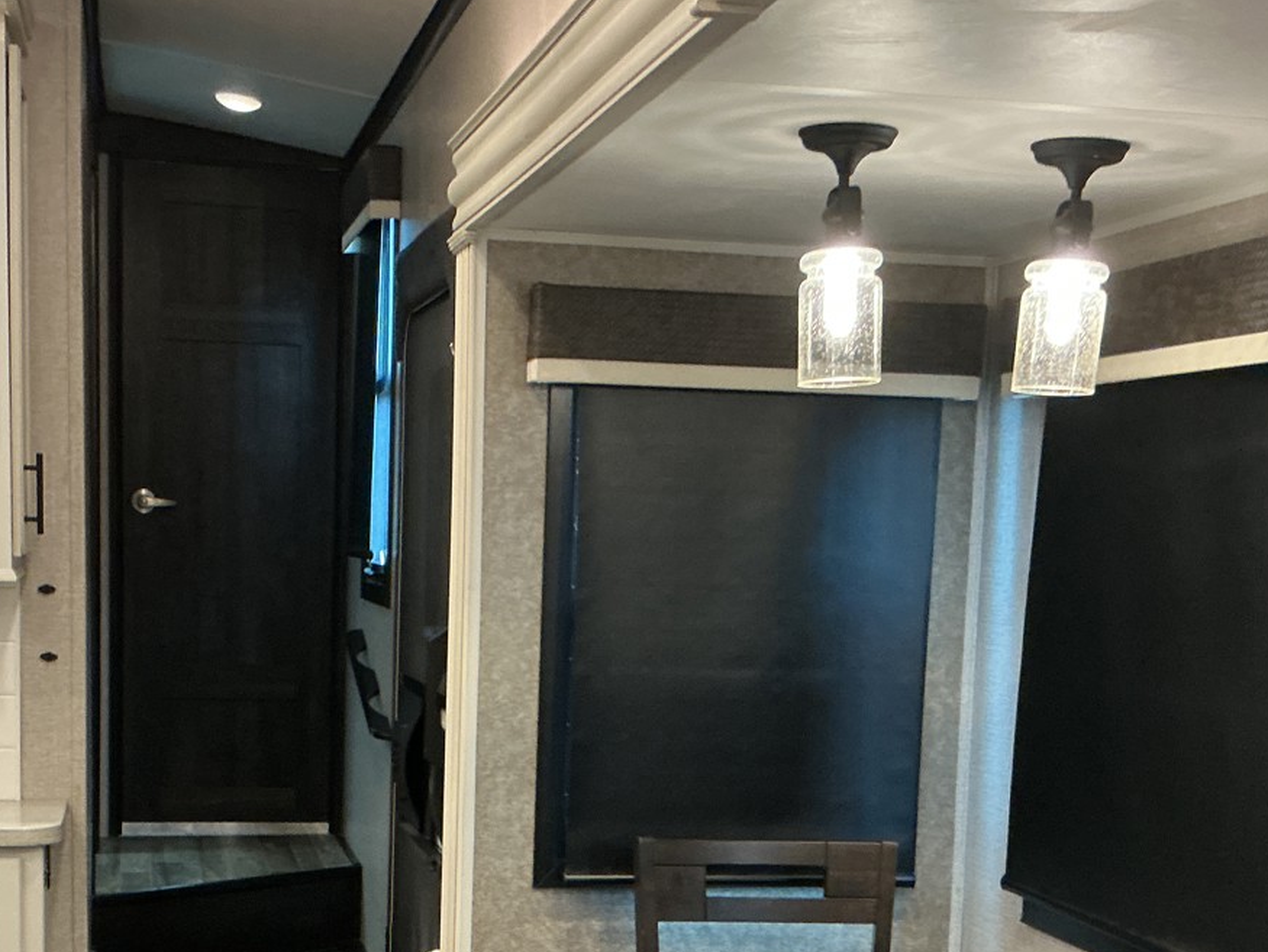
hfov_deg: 36.0
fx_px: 1942
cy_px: 787
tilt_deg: -6.7
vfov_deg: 26.9
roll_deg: -1.8
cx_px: 477
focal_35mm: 53
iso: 200
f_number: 1.8
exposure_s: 1/40
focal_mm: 3
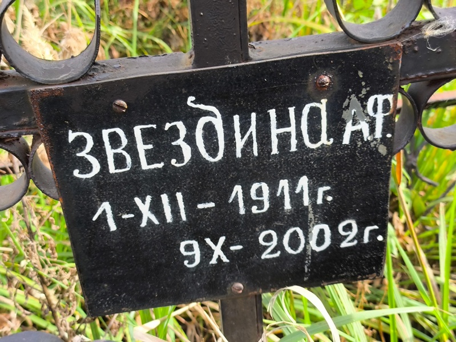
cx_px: 228
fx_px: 659
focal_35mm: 50
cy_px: 171
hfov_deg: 38.2
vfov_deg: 29.1
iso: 50
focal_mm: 4.71
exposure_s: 1/225
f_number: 1.7
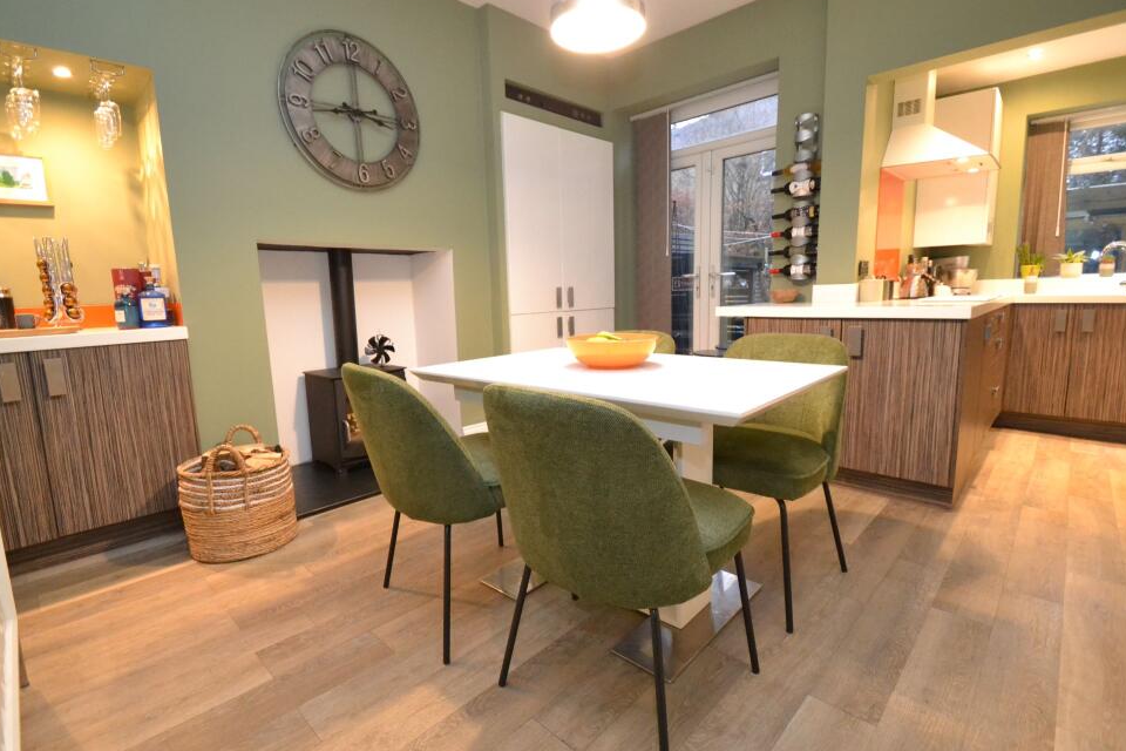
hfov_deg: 96.7
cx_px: 558
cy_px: 363
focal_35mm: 16
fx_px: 500
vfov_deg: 73.7
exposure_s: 1/60
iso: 3200
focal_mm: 10
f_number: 3.5
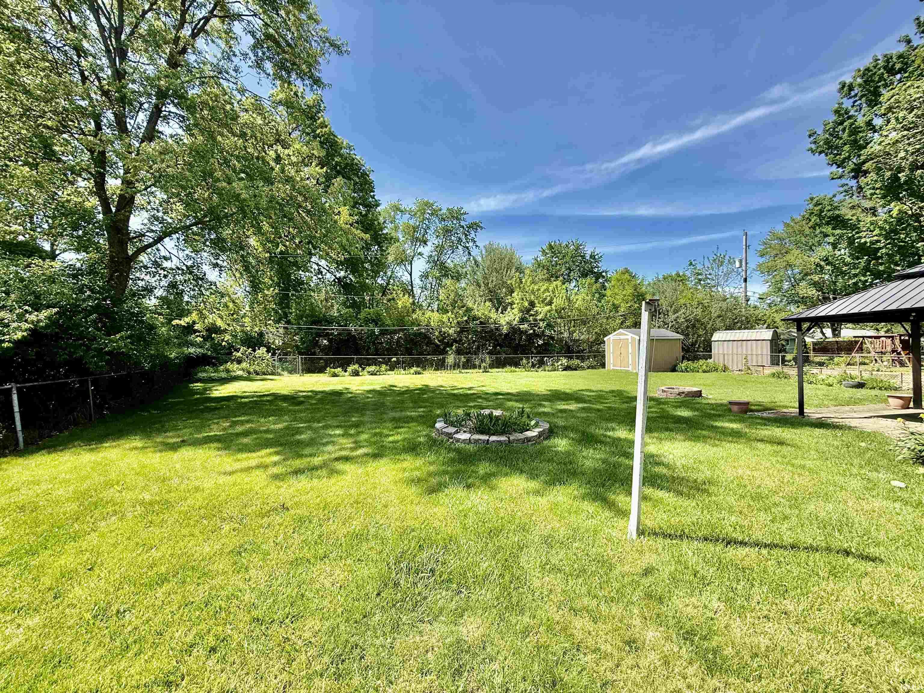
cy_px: 346
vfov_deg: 85.7
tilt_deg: +1.5
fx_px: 374
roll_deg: +0.1
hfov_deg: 102.1
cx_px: 462
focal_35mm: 14
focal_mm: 2.22
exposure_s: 1/841
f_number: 2.2
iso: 50
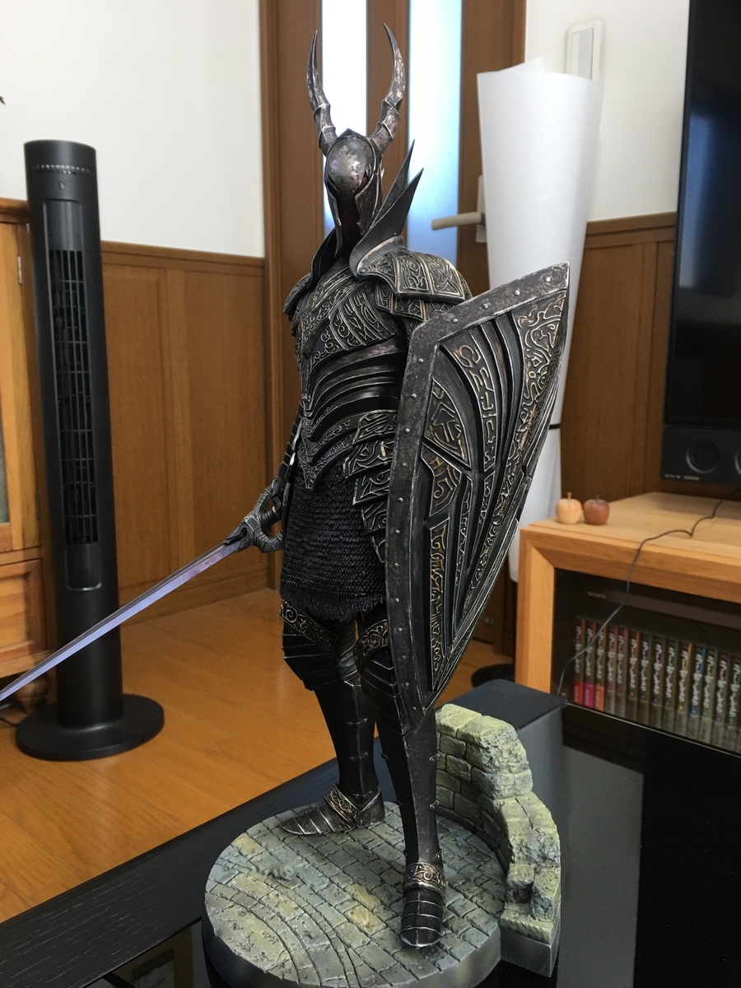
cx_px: 370
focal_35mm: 29
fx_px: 828
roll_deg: +0.2
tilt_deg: -9.8
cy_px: 494
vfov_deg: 61.7
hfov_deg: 48.2
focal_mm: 4.15
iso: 40
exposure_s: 1/30
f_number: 2.2
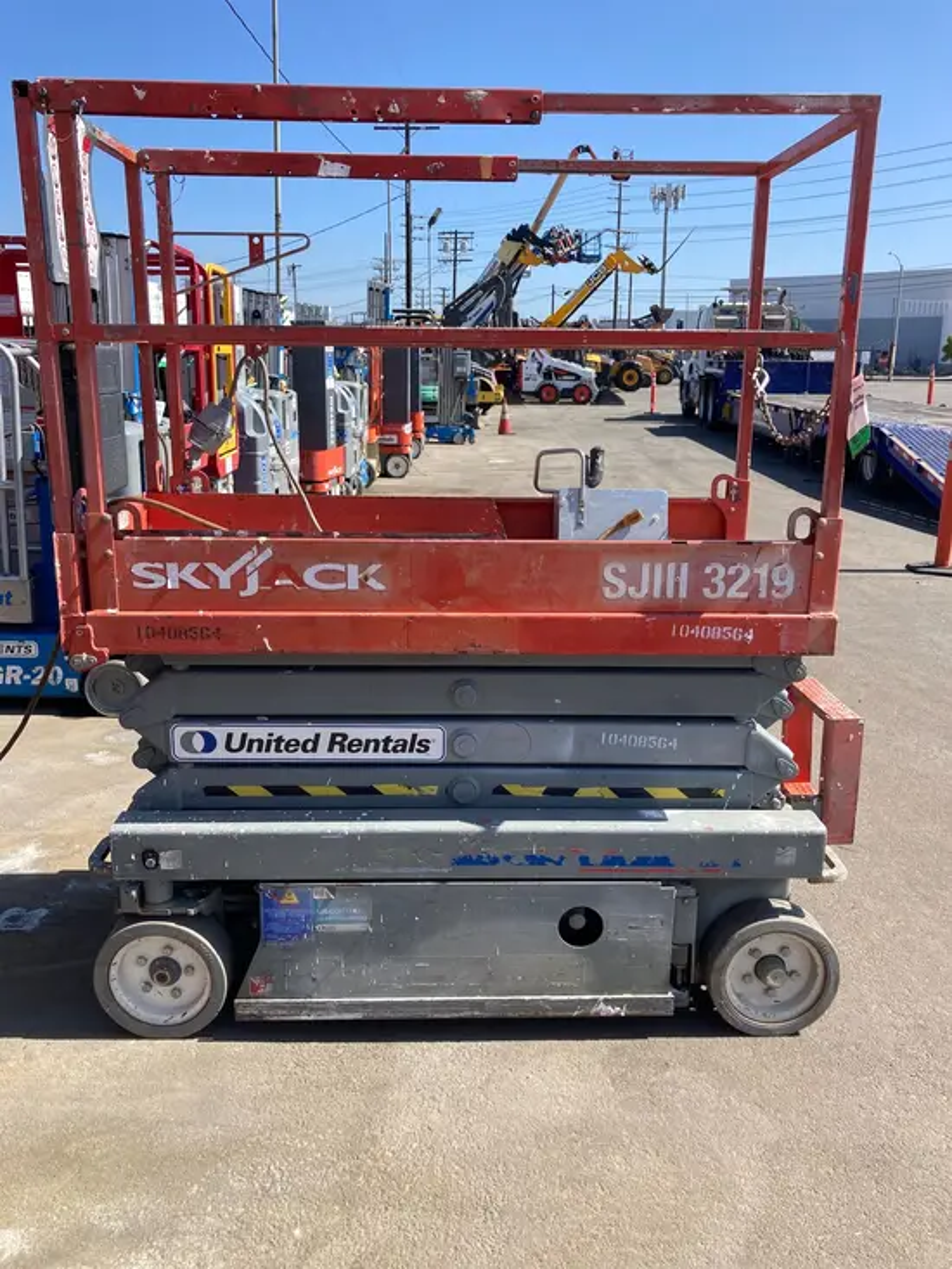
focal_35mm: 28
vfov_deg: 63.4
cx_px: 476
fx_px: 1026
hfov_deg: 49.8
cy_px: 634
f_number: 1.8
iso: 20
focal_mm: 3.99
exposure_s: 1/1156
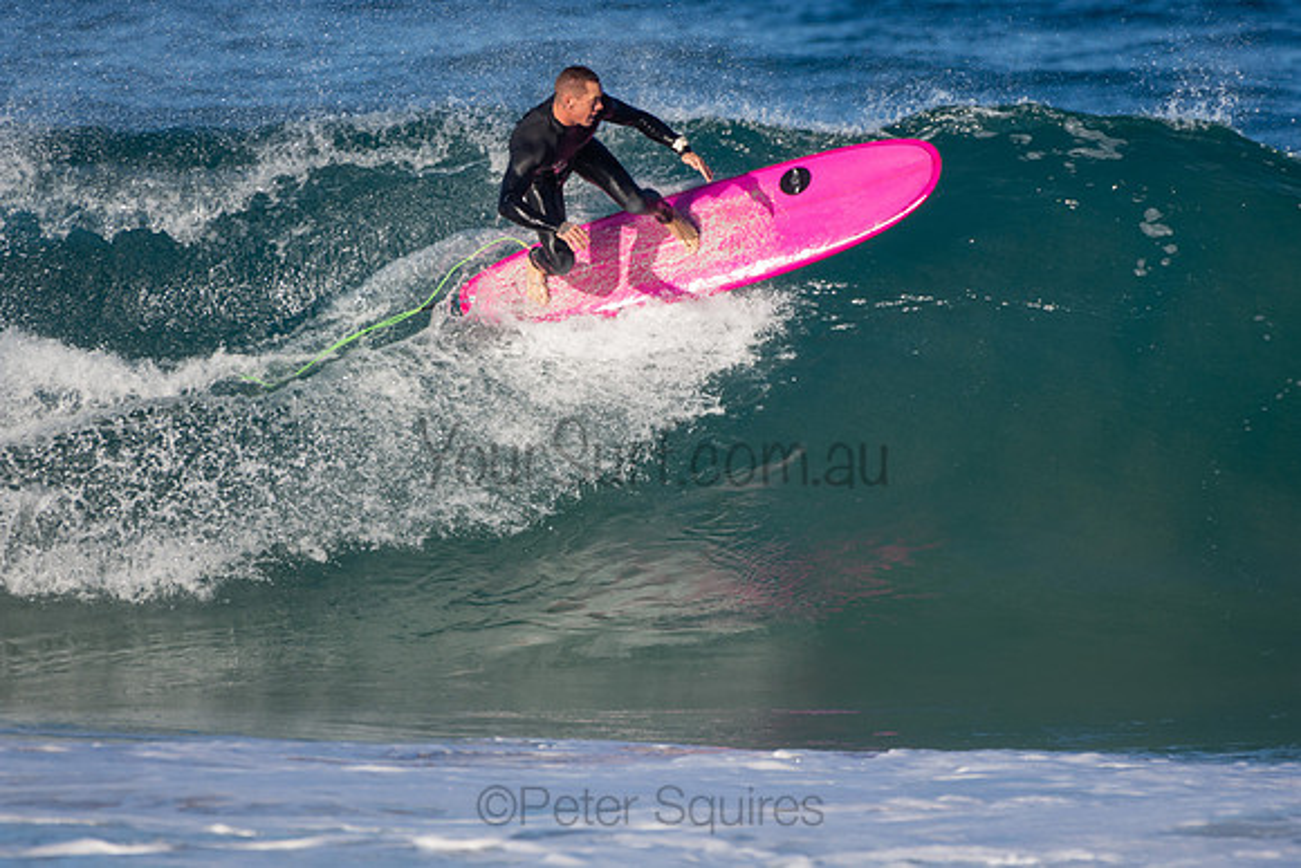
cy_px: 434
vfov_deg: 1.8
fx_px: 27109
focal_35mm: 750
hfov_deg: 2.7
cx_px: 650
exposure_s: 1/1250
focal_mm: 500
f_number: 5.6
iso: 250
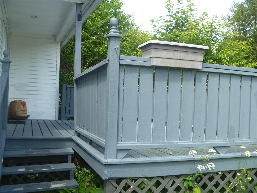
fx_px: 260
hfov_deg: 52.6
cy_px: 96
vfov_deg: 40.7
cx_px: 128
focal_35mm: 35
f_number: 3.5
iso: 80
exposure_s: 1/160
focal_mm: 6.3
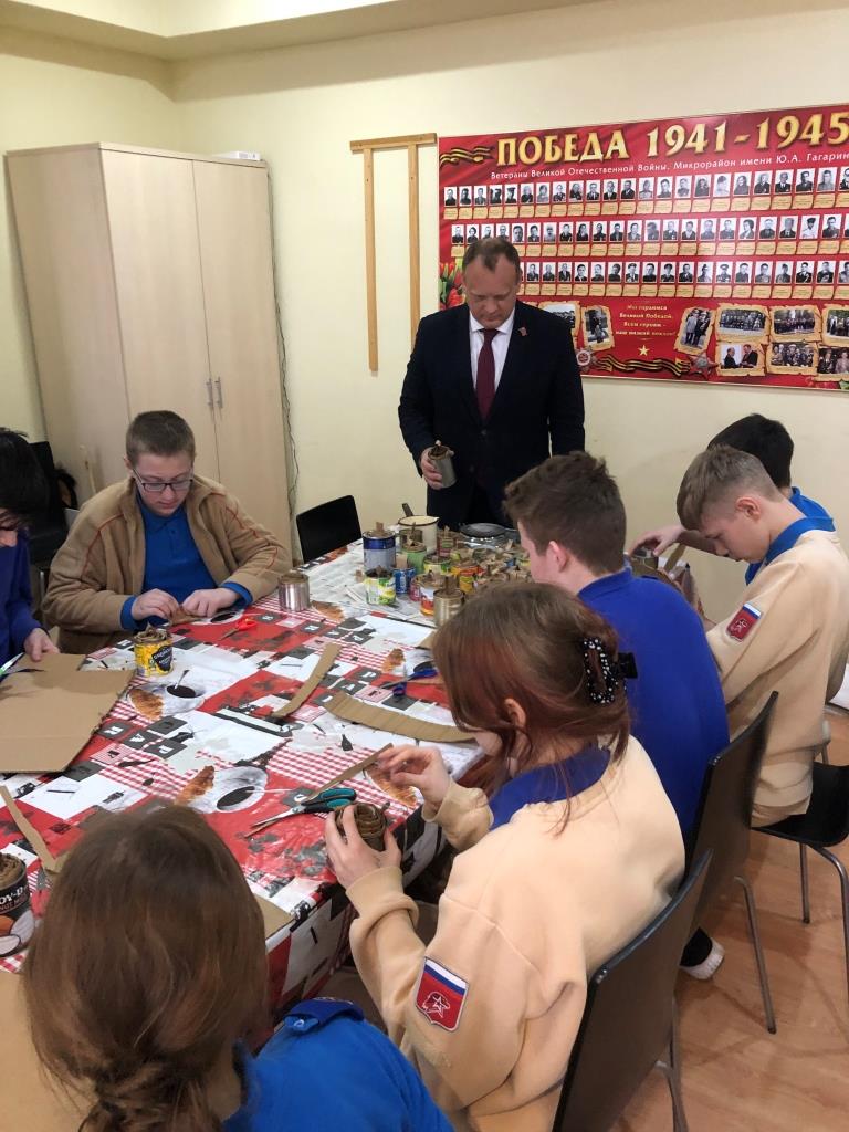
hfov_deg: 49.7
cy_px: 566
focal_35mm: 28
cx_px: 424
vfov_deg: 63.4
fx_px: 916
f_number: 1.8
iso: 100
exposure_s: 1/14
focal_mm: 3.99
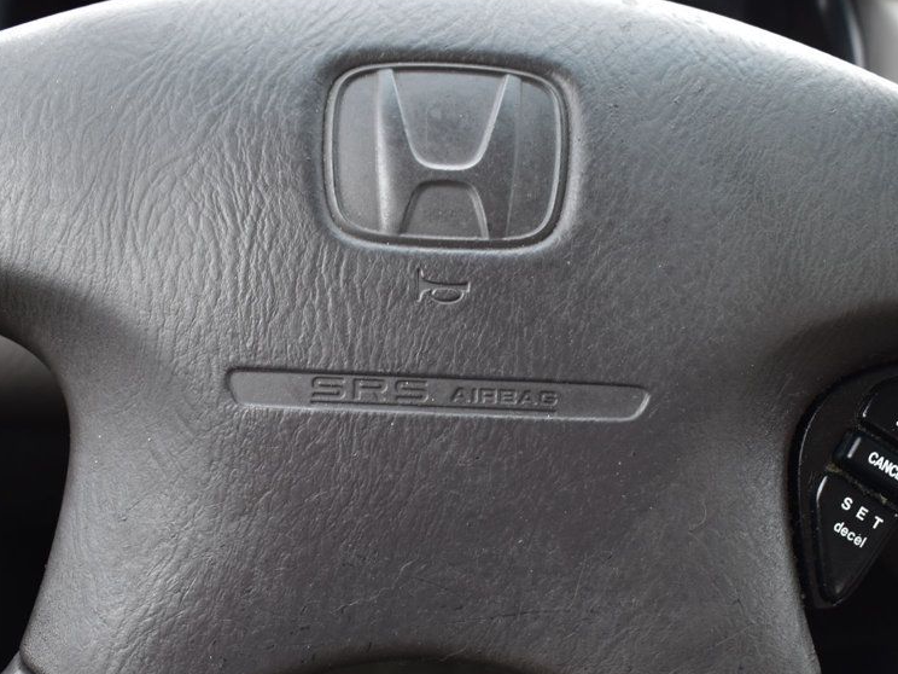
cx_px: 456
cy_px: 400
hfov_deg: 41.5
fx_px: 1185
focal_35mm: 46
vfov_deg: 31.7
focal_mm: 23
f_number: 7.1
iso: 400
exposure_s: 1/40
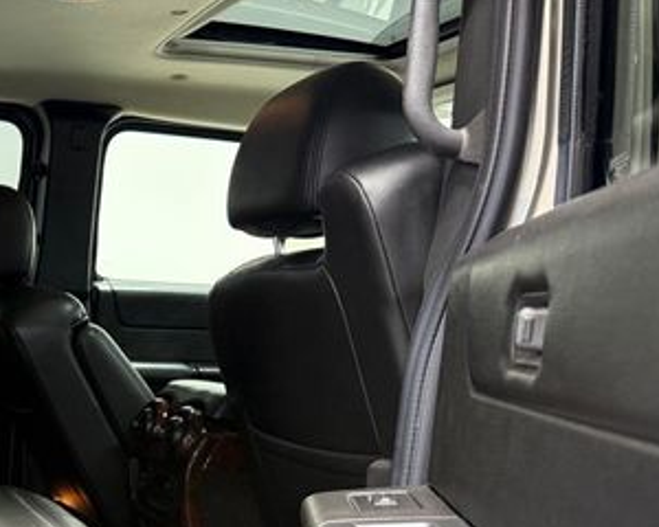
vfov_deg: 28.5
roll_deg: -2.1
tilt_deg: -12.1
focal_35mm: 50
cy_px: 520
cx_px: -20
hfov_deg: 33.7
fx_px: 975
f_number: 1.78
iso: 250
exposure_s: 1/60
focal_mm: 6.76
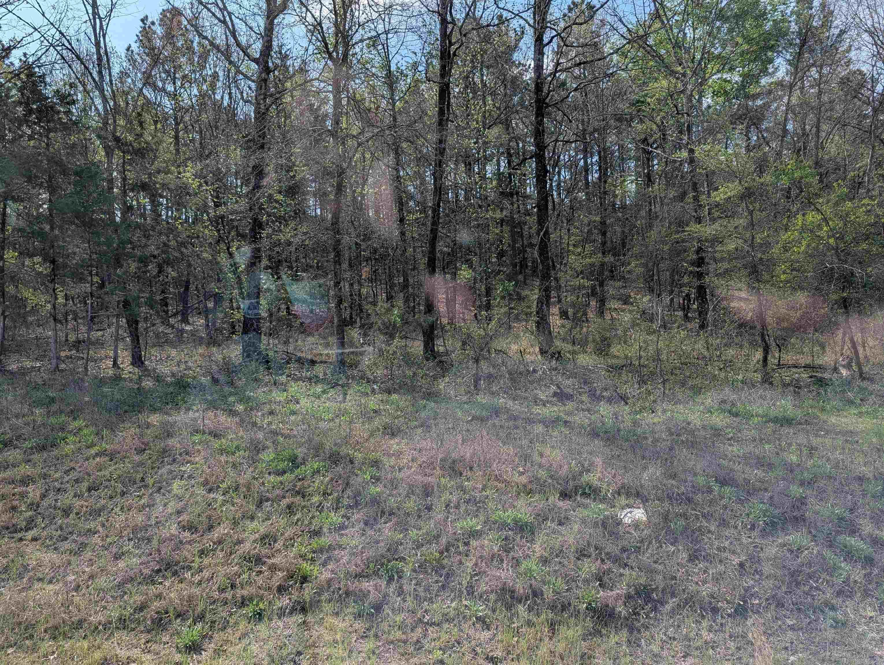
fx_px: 614
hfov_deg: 71.5
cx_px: 442
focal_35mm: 24
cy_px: 332
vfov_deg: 56.9
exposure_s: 1/552
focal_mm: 6.9
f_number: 1.68
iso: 12
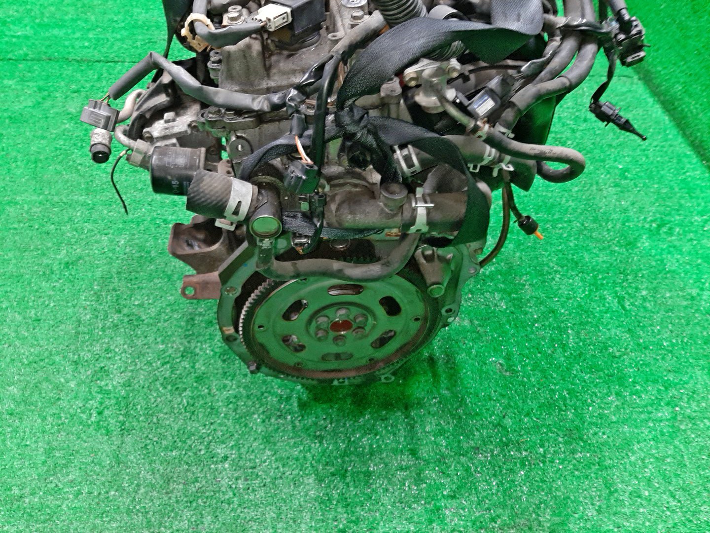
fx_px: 533
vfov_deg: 53.1
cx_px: 355
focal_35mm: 26
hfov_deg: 67.3
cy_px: 266
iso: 219
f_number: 1.7
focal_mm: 3.93
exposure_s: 1/33
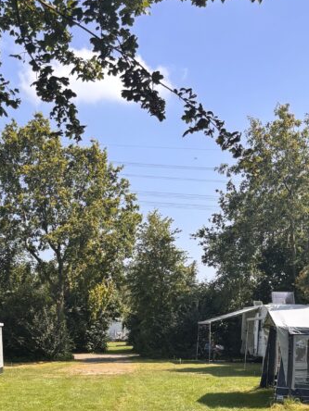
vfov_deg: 29.3
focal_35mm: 60
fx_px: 714
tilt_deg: -10.2
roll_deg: -0.3
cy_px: 445
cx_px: 72
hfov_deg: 24.1
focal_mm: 5.96
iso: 50
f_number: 1.6
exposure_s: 1/1695
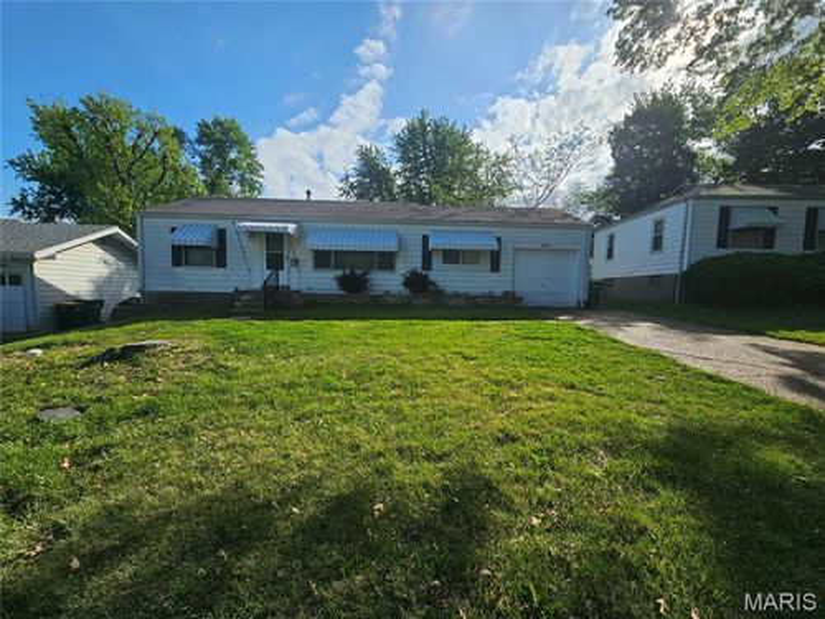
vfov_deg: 89.9
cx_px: 412
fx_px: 310
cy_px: 310
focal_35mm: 13
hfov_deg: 106.2
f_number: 2.2
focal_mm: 2.2
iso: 50
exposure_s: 1/3009
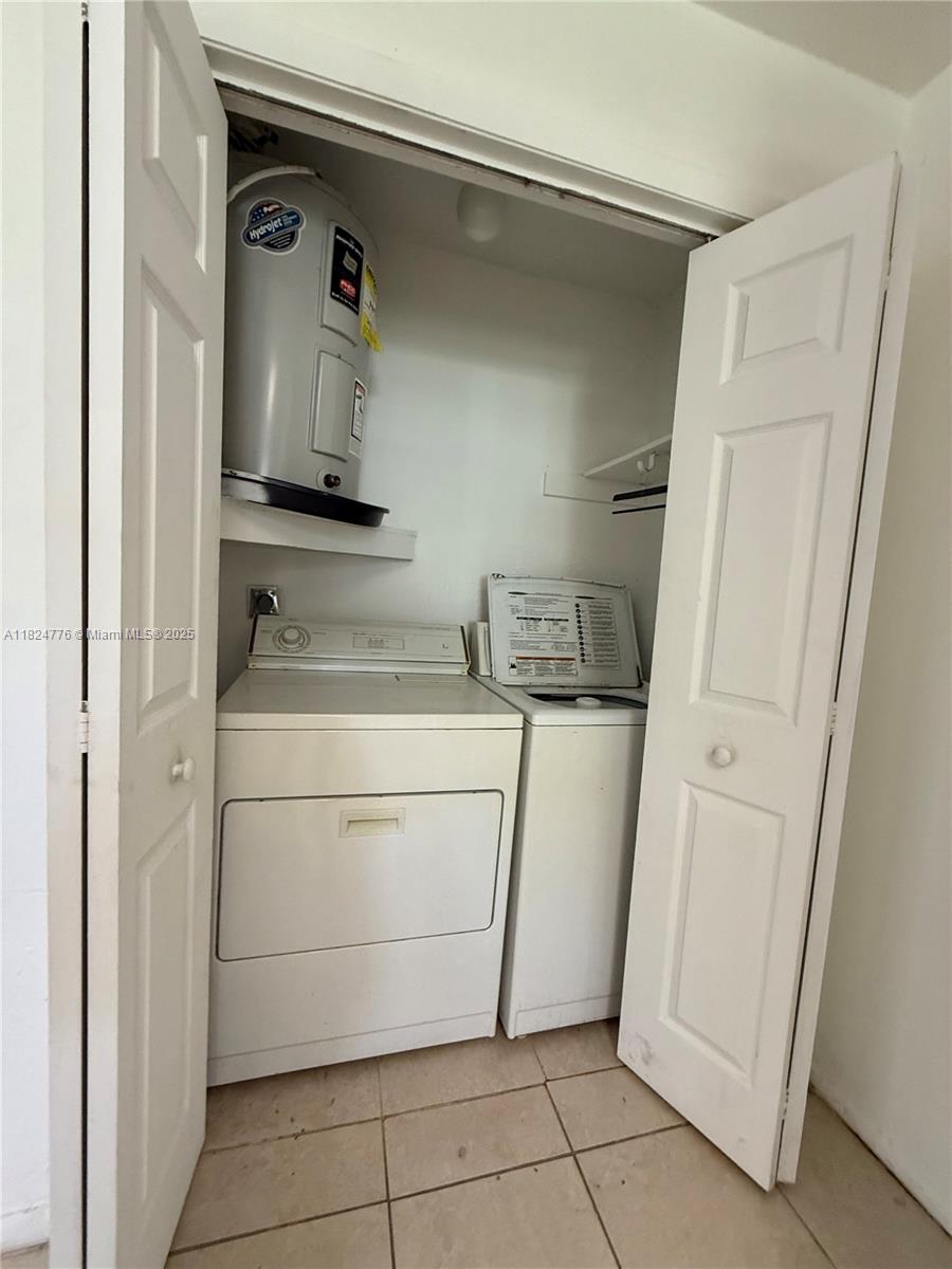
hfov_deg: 85.7
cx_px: 476
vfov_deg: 102.1
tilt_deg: -3.2
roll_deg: -2.8
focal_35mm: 14
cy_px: 634
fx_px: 513
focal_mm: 2.22
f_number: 2.2
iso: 320
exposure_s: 1/60
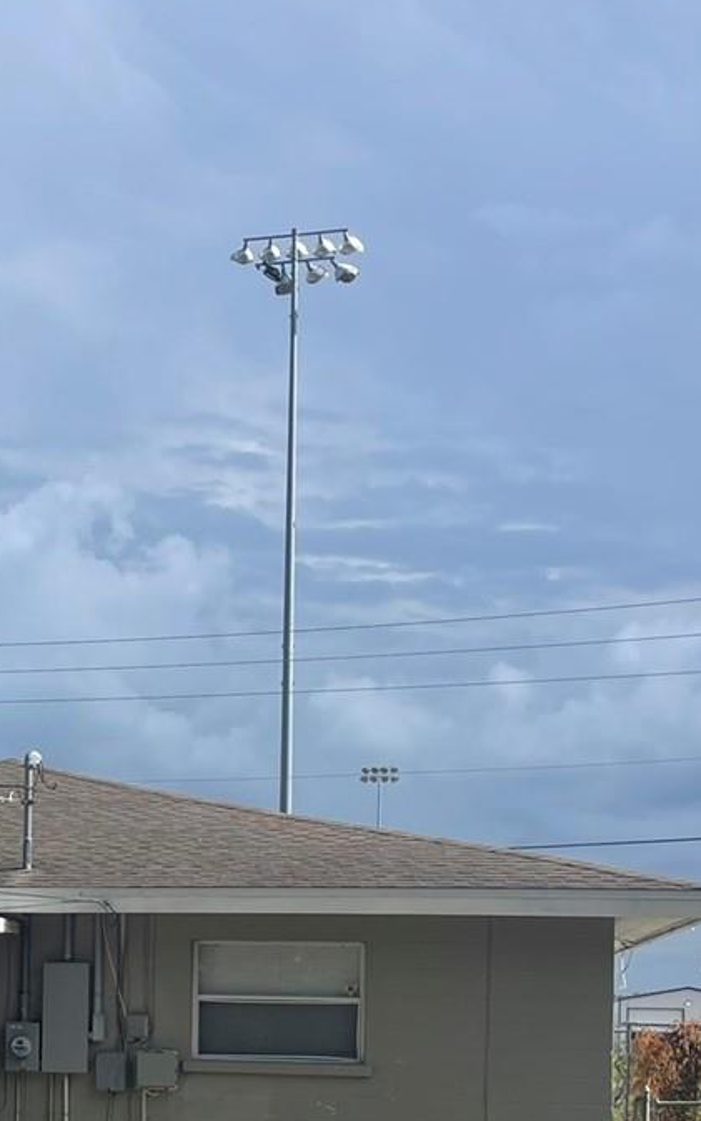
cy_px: 954
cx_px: -172
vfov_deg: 31.3
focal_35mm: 63
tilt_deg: +1.8
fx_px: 1925
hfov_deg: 19.3
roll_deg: -1.5
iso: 32
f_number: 1.6
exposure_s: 1/3448
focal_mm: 5.1
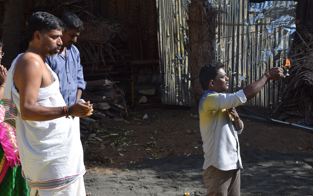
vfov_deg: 22.8
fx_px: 484
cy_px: 132
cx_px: 185
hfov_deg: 35.8
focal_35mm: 57
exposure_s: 1/320
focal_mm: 27
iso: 200
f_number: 9
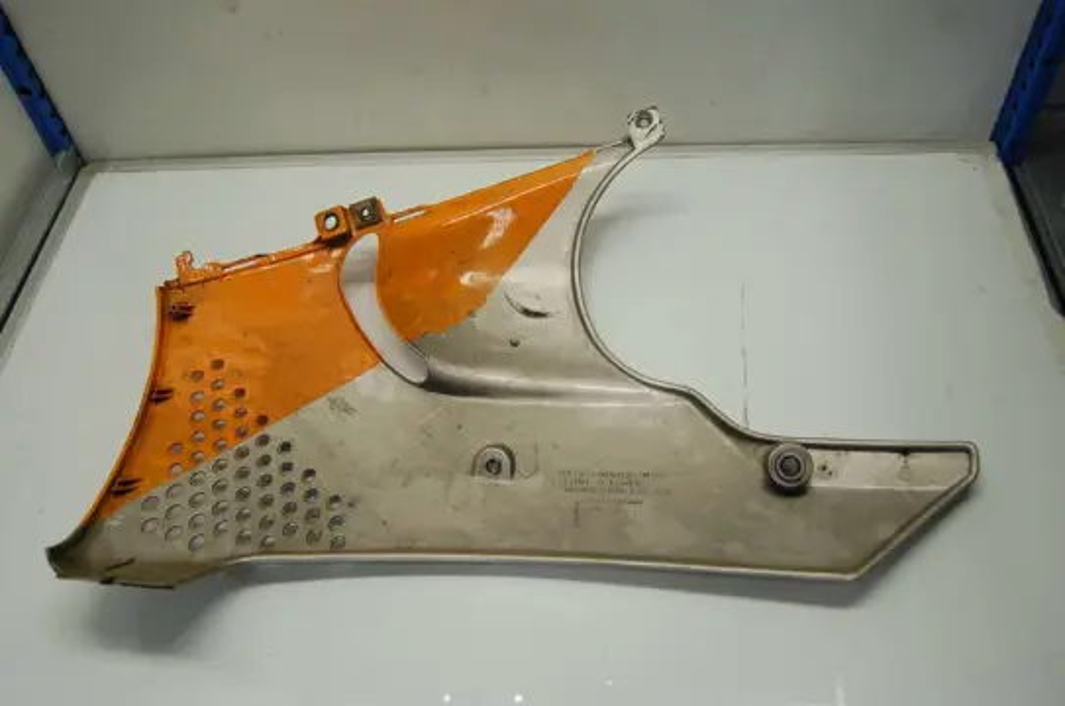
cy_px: 353
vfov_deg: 39.8
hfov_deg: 57.3
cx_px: 532
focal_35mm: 33
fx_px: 975
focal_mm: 22
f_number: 4.5
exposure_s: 1/80
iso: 400
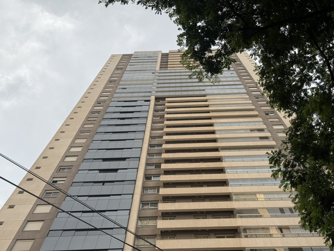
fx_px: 463
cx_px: 167
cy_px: 126
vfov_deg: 30.3
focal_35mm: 48
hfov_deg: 39.7
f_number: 1.78
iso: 64
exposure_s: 1/1264
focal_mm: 6.76
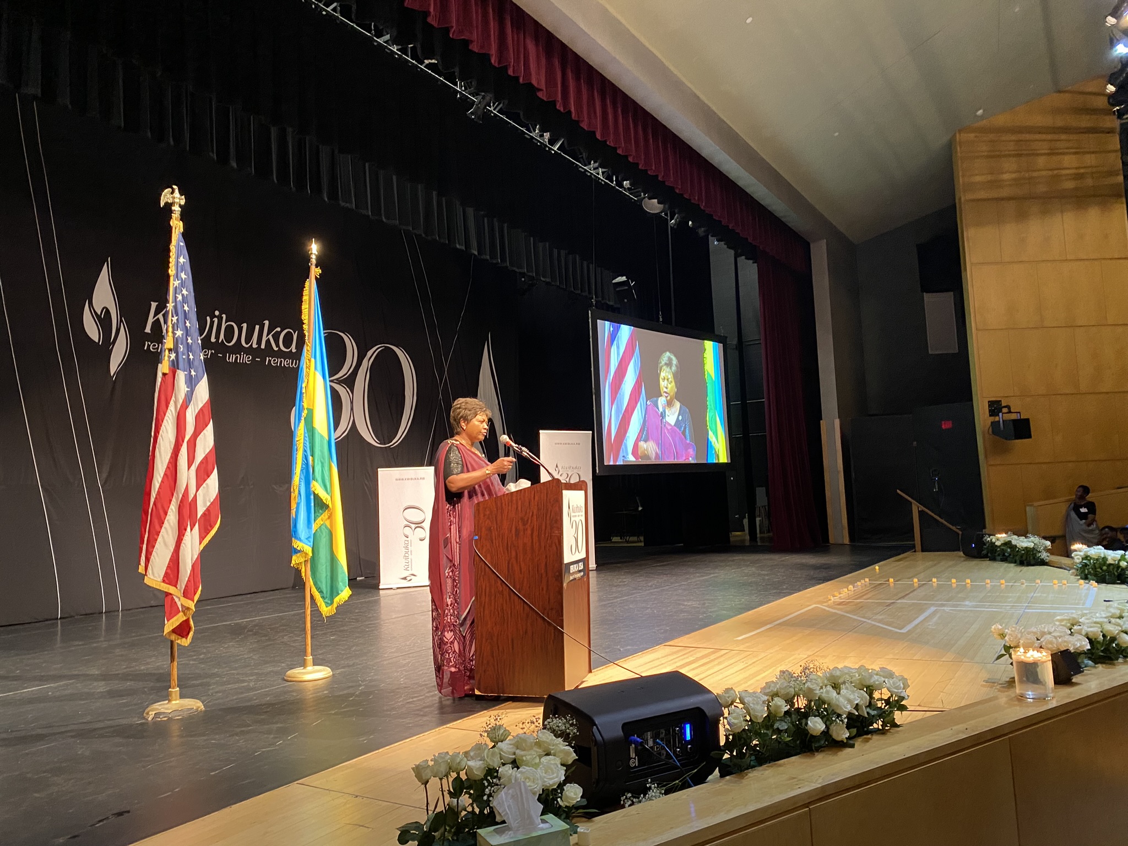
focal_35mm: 26
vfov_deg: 53.1
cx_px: 564
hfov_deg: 67.3
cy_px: 423
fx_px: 847
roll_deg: +3.5
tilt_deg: +3.8
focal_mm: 4.25
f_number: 1.8
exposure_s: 1/40
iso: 500
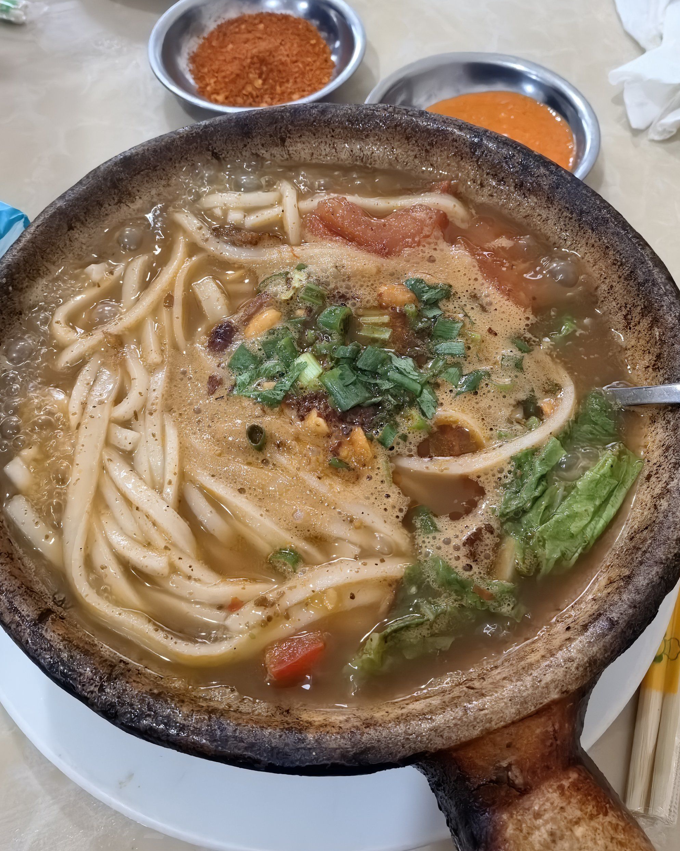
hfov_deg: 50.0
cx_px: 345
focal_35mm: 29
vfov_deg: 60.4
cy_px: 395
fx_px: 730
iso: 2500
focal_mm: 5.75
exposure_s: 1/100
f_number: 4
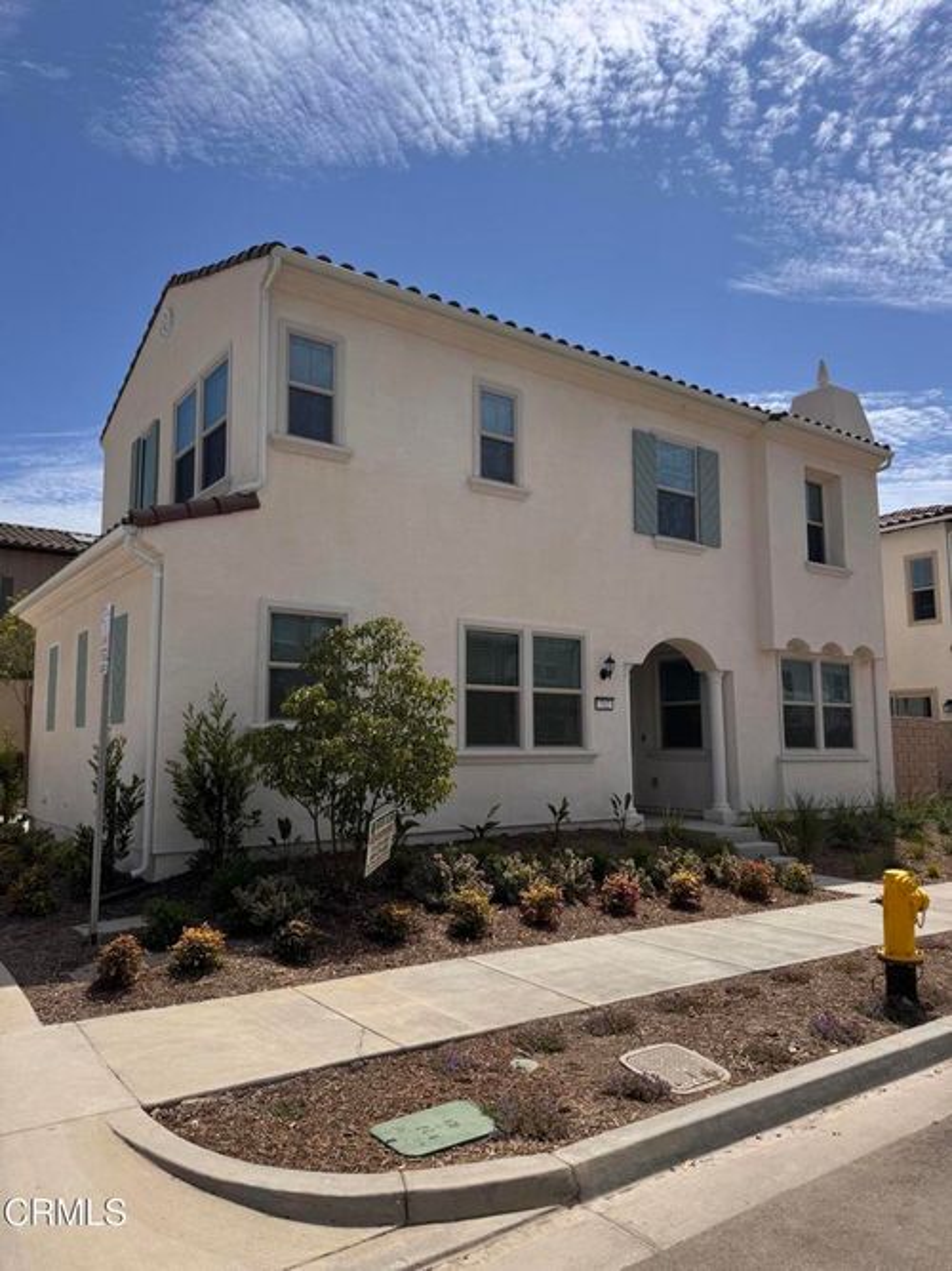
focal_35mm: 24
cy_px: 636
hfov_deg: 56.8
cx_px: 476
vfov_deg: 71.6
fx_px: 880
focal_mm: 6.76
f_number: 1.78
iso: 80
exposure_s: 1/7937
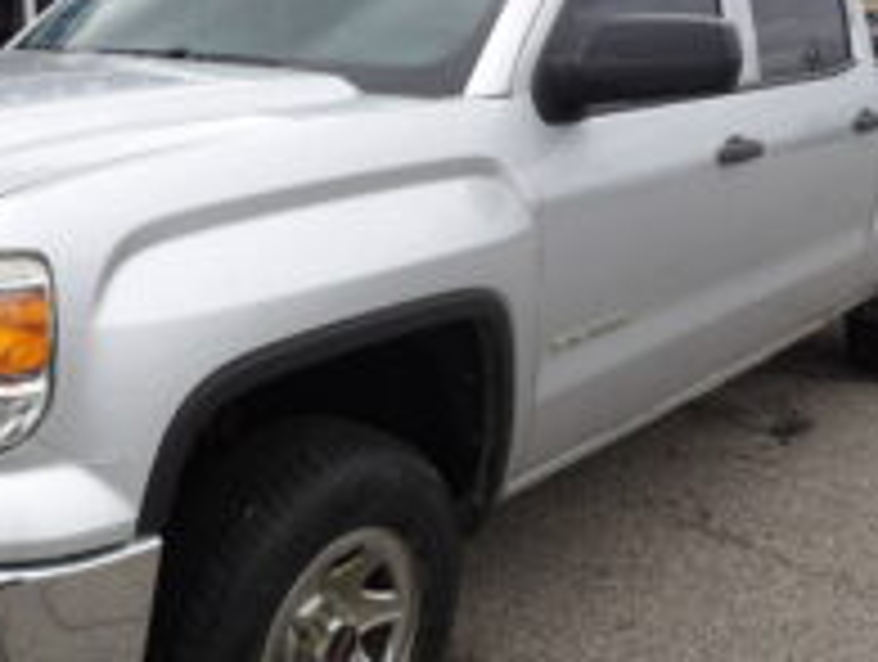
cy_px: 354
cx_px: 252
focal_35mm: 43
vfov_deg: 33.7
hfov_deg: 42.8
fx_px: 1093
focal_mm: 4.3
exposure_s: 1/441
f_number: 3.2
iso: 100
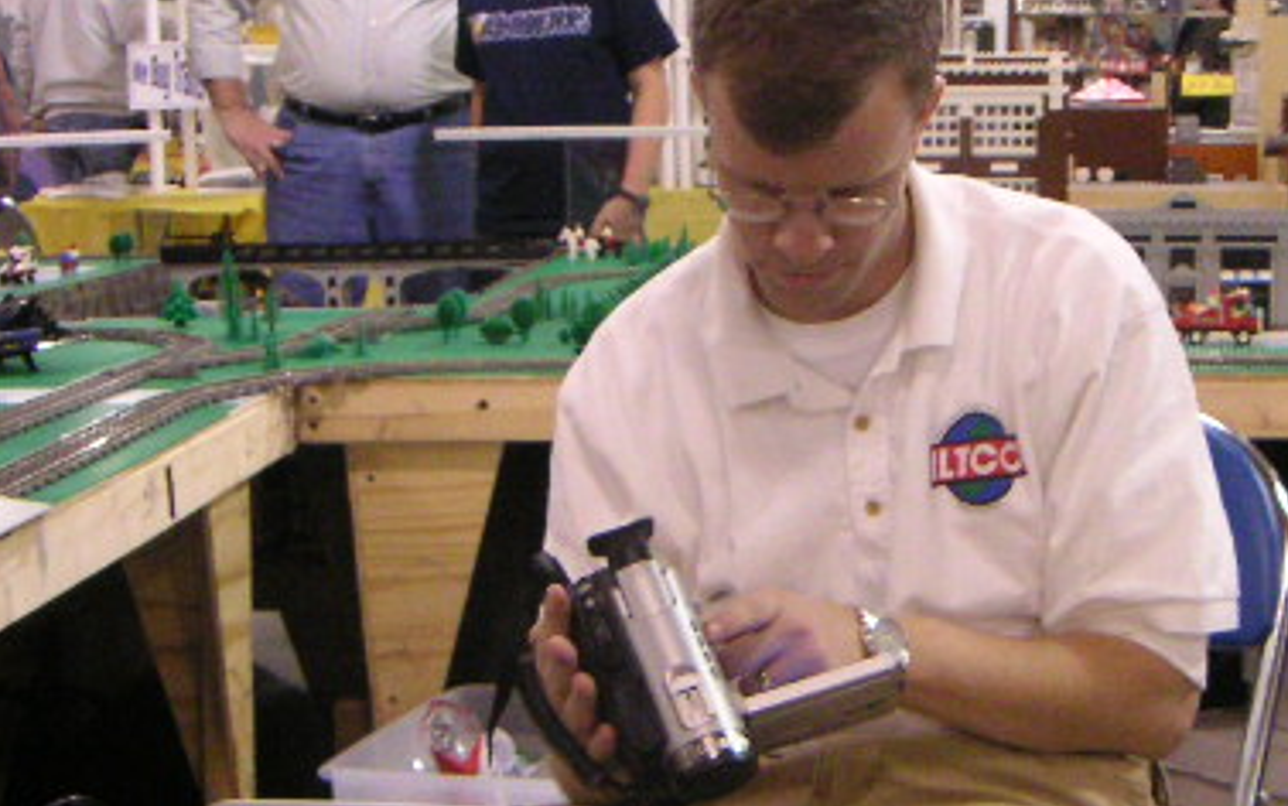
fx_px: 2528
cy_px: 564
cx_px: 868
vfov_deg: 18.0
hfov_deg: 28.4
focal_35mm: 72
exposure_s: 1/45
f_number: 2.9
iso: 400
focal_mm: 5.3
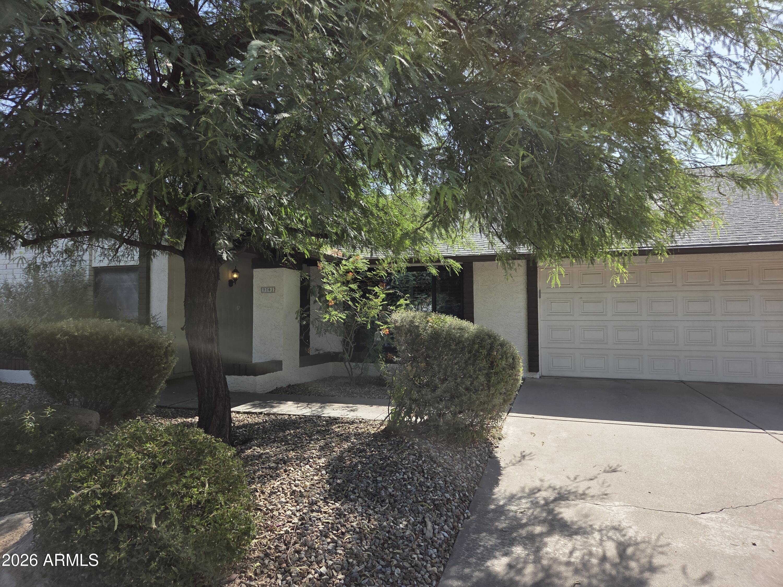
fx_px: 520
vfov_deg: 58.9
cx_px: 392
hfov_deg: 73.9
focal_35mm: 23
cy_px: 294
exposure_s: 1/2289
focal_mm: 5.4
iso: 80
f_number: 1.8
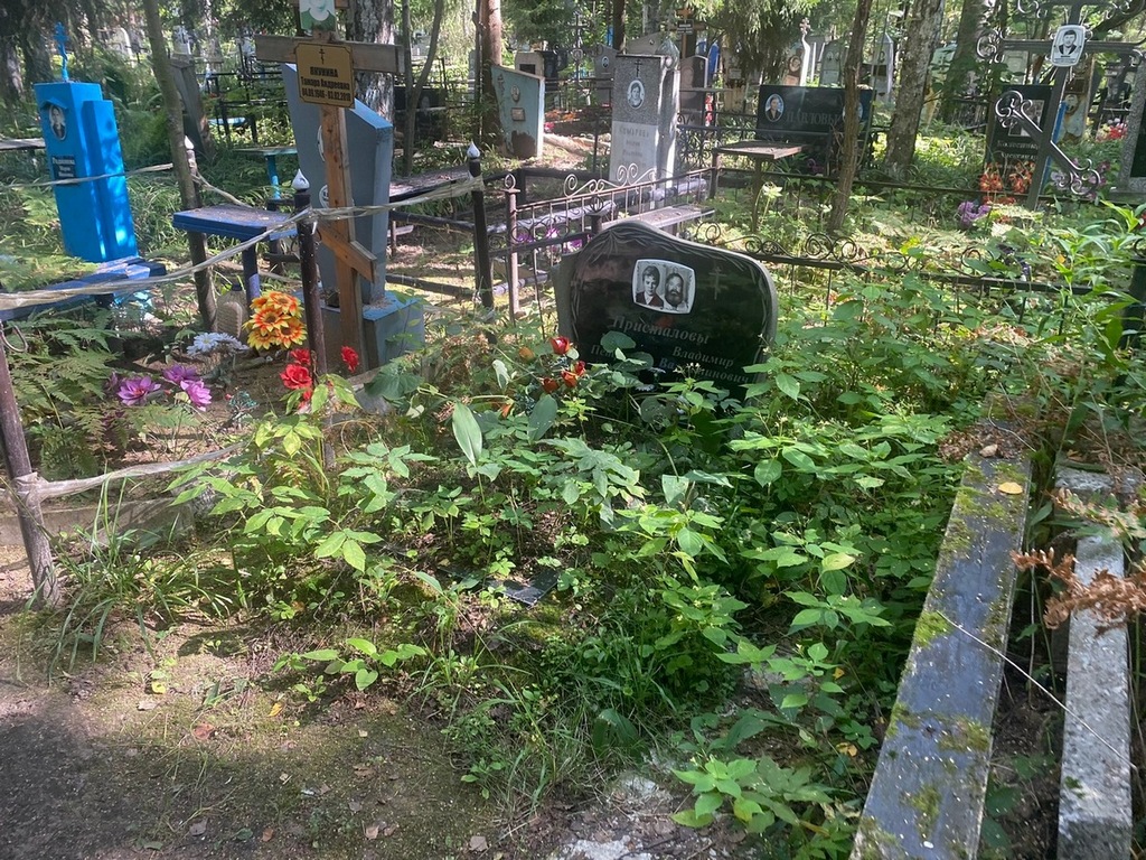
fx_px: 861
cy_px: 430
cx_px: 573
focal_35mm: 26
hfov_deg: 67.3
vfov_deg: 53.1
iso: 125
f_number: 1.8
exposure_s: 1/121
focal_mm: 4.25
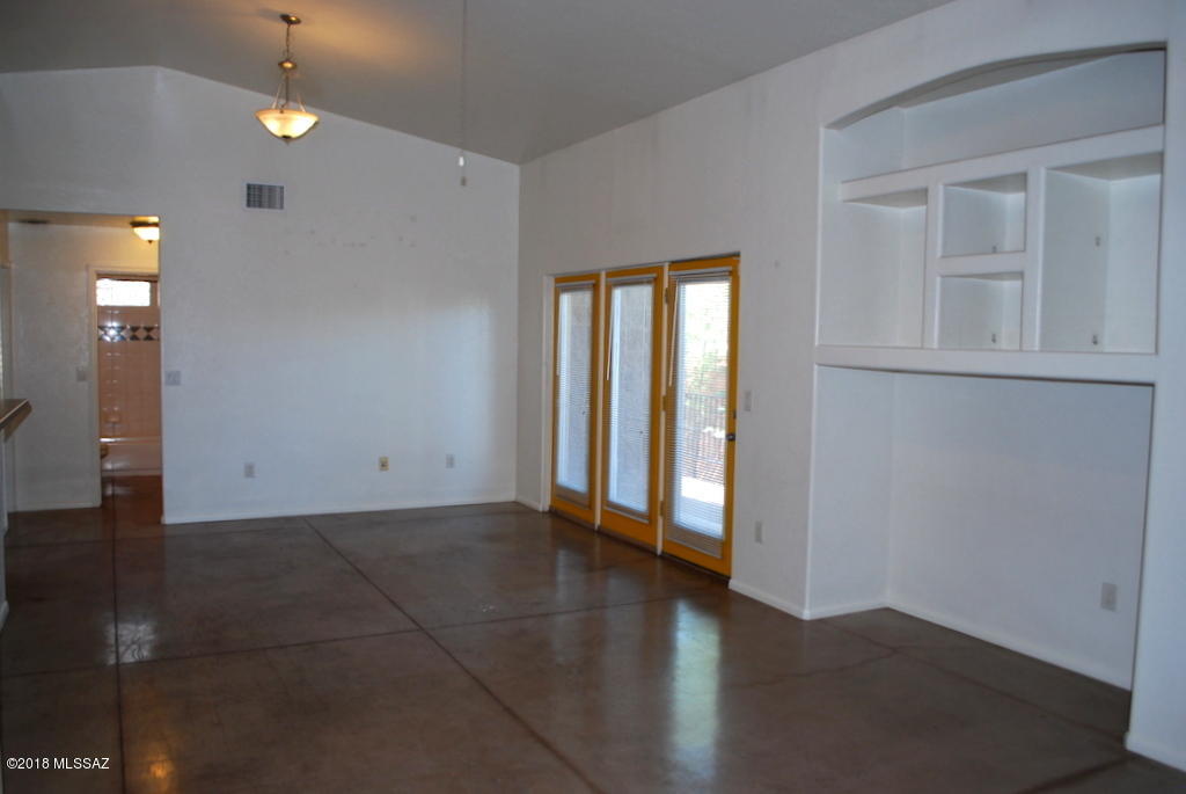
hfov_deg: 67.3
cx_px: 593
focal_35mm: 27
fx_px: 890
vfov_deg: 48.0
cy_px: 397
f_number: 3.5
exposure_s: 1/60
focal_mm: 18
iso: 200
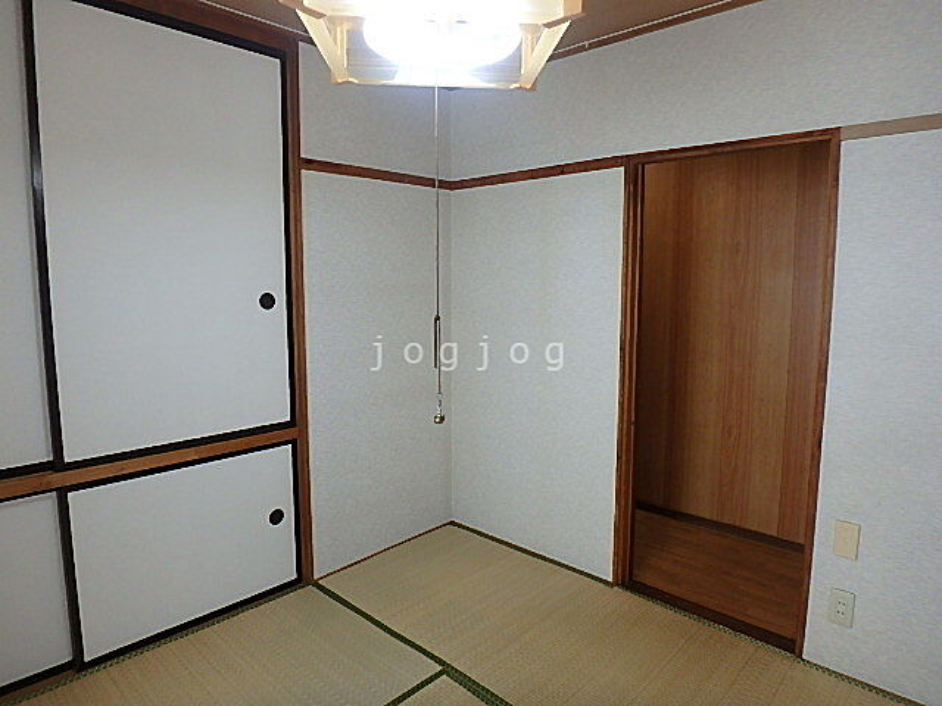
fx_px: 571
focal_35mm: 21
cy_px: 353
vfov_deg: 63.4
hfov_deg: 79.0
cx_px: 471
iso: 200
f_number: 3.5
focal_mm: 3.7
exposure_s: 1/40
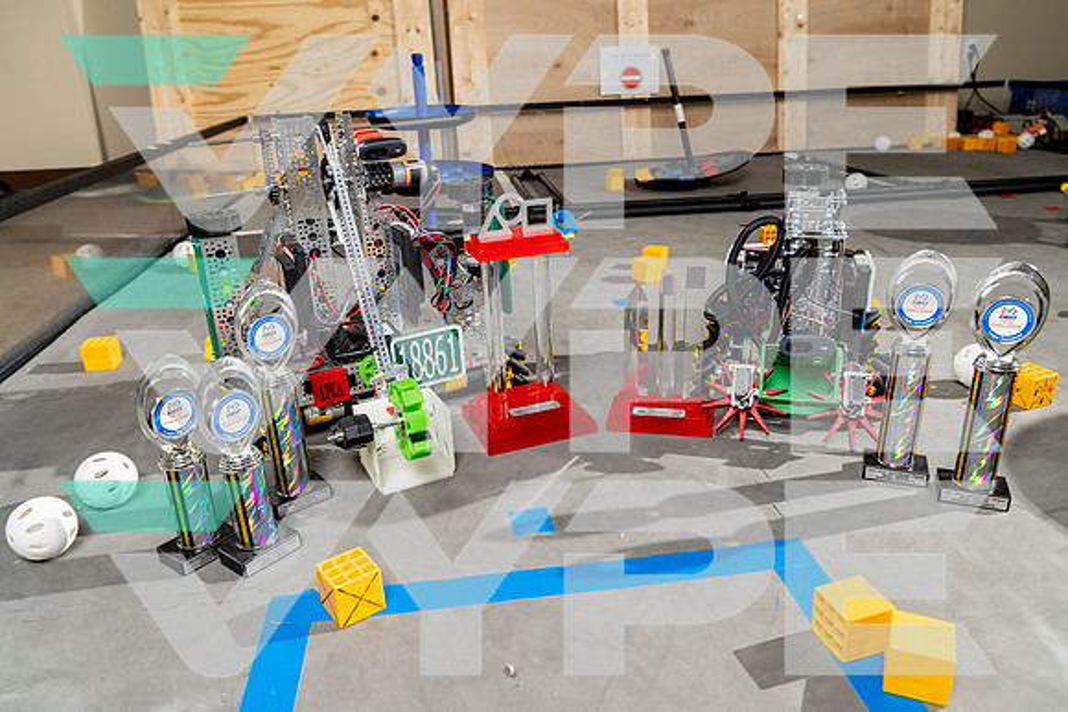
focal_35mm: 26
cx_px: 534
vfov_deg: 49.6
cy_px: 356
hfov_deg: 69.4
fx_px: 771
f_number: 4.5
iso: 100
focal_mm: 26
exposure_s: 1/250
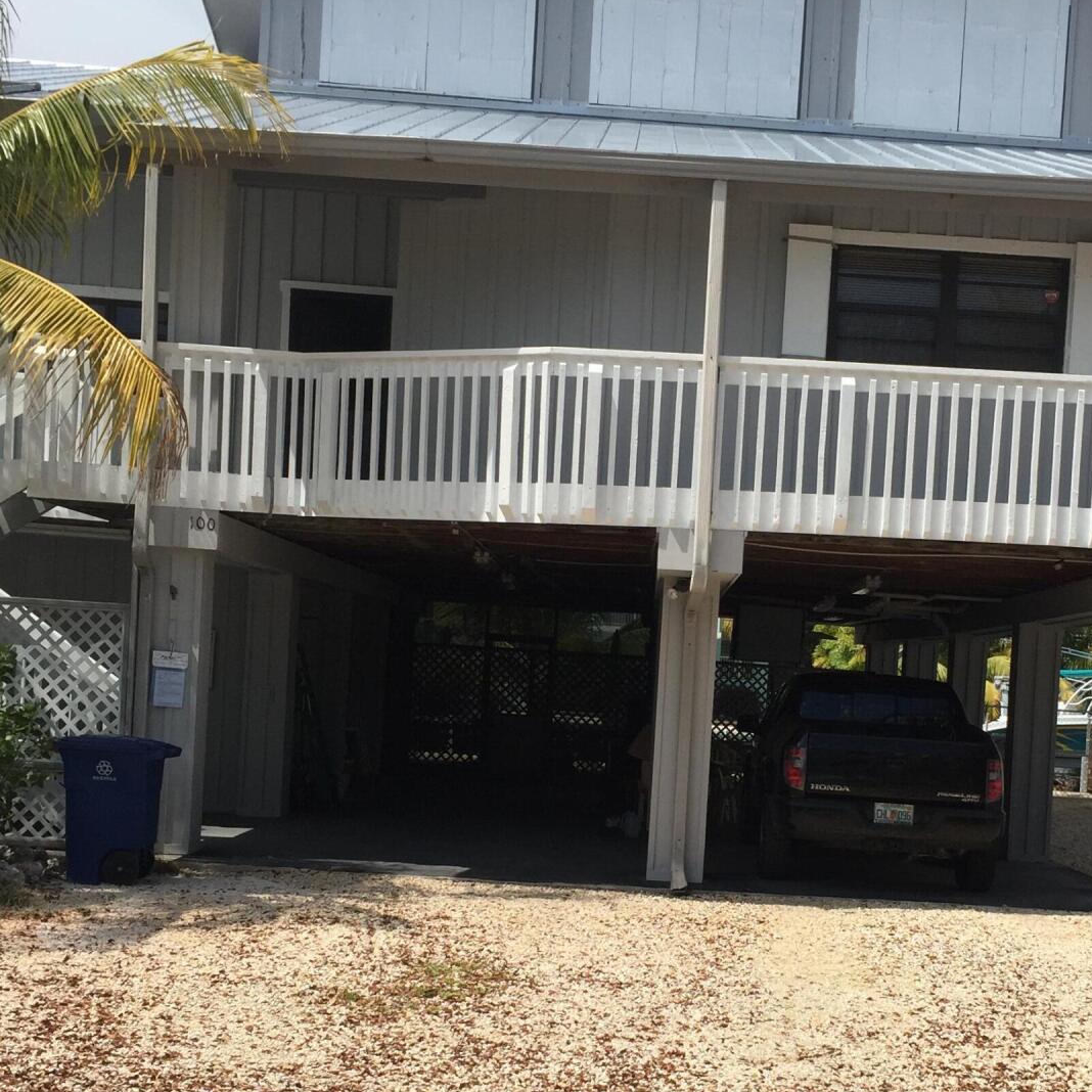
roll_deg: -4.3
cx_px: 669
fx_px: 1713
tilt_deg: +0.9
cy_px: 749
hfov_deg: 35.2
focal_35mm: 48
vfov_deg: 34.9
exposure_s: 1/3049
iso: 32
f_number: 2.2
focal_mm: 4.15
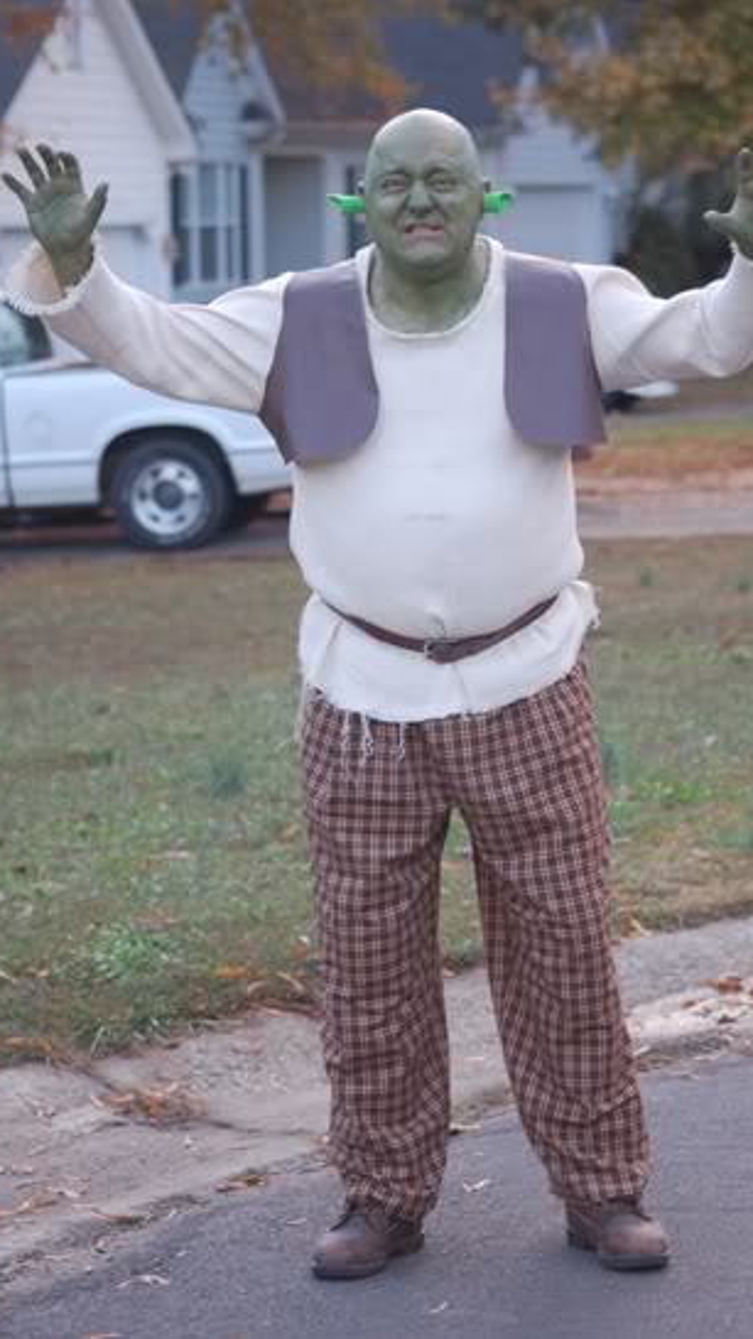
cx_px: 421
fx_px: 4367
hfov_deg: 9.9
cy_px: 670
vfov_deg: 17.4
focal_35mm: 123
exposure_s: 1/125
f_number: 4
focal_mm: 78
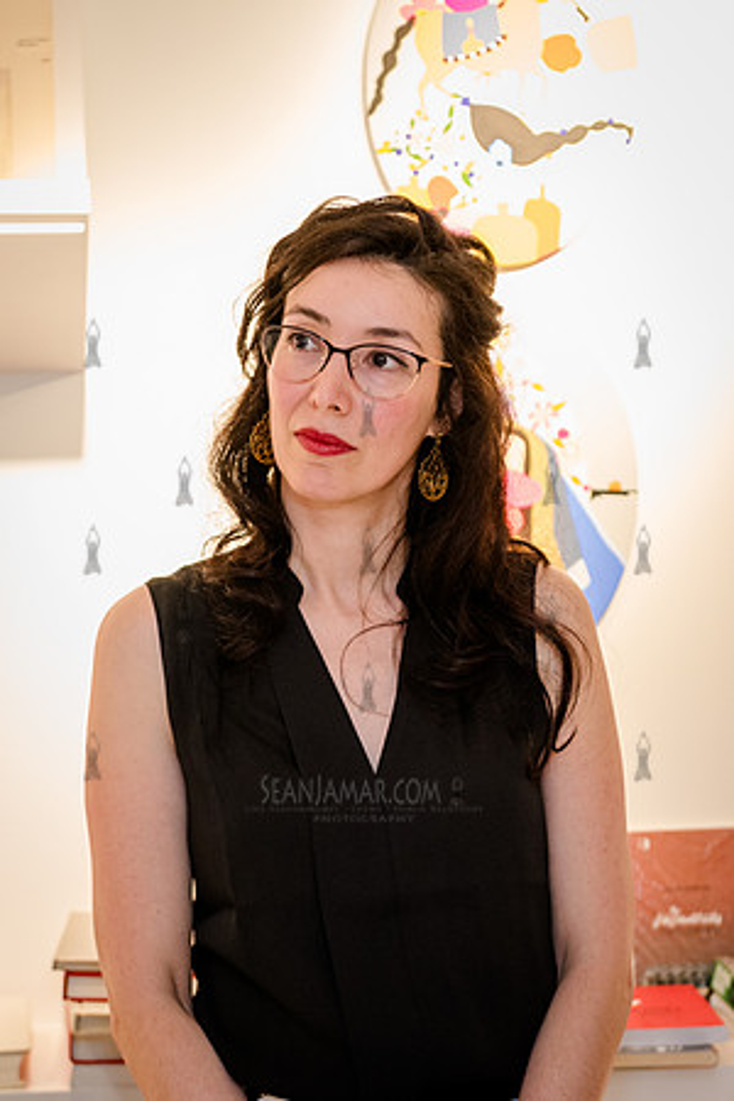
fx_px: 3026
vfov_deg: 20.6
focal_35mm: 99
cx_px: 367
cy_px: 550
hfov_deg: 13.8
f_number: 4
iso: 1600
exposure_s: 1/160
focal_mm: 66
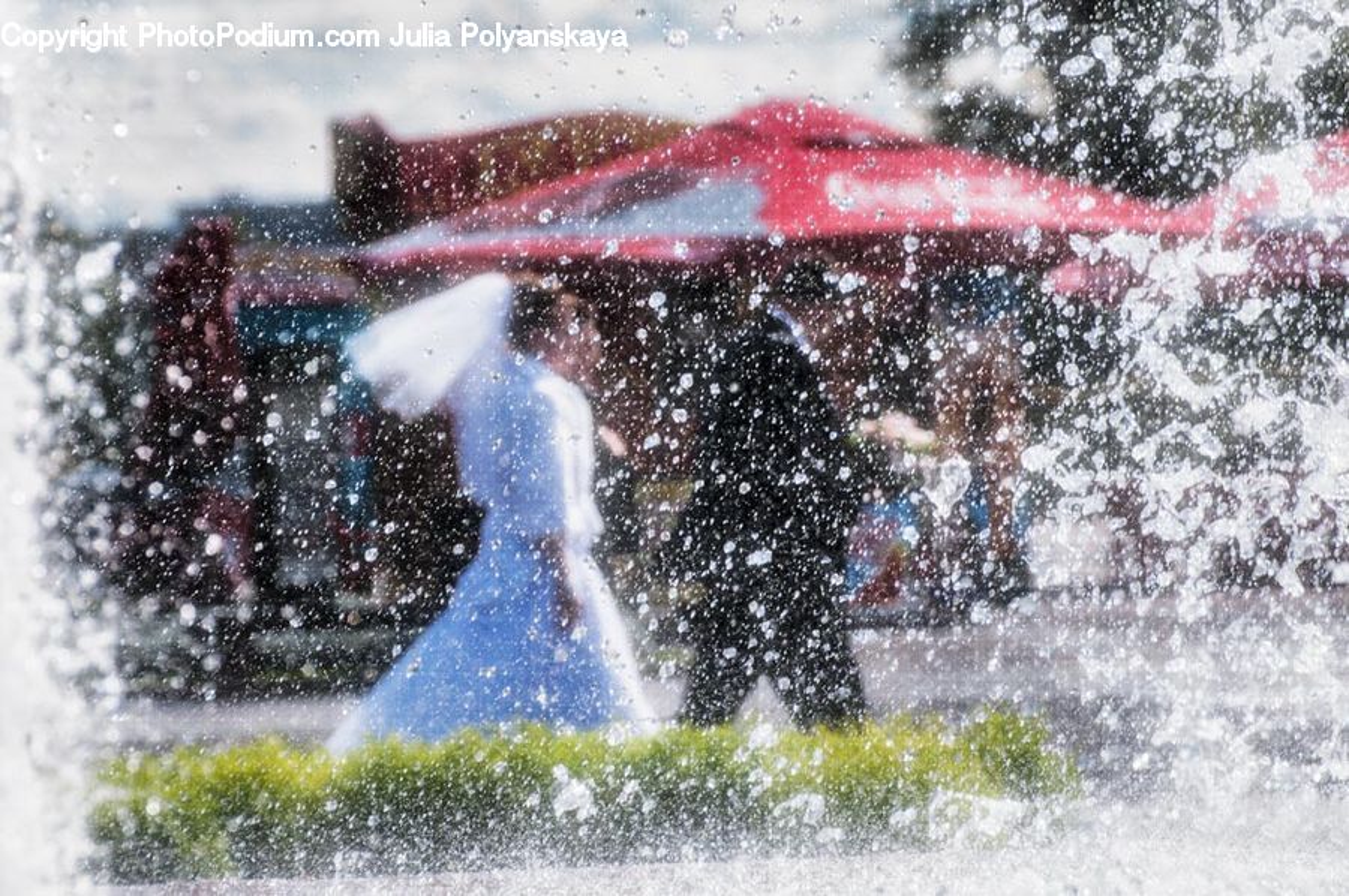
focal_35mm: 285
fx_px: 10668
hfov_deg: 7.2
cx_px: 674
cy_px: 448
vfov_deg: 4.8
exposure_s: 1/2500
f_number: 8
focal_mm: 190
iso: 400
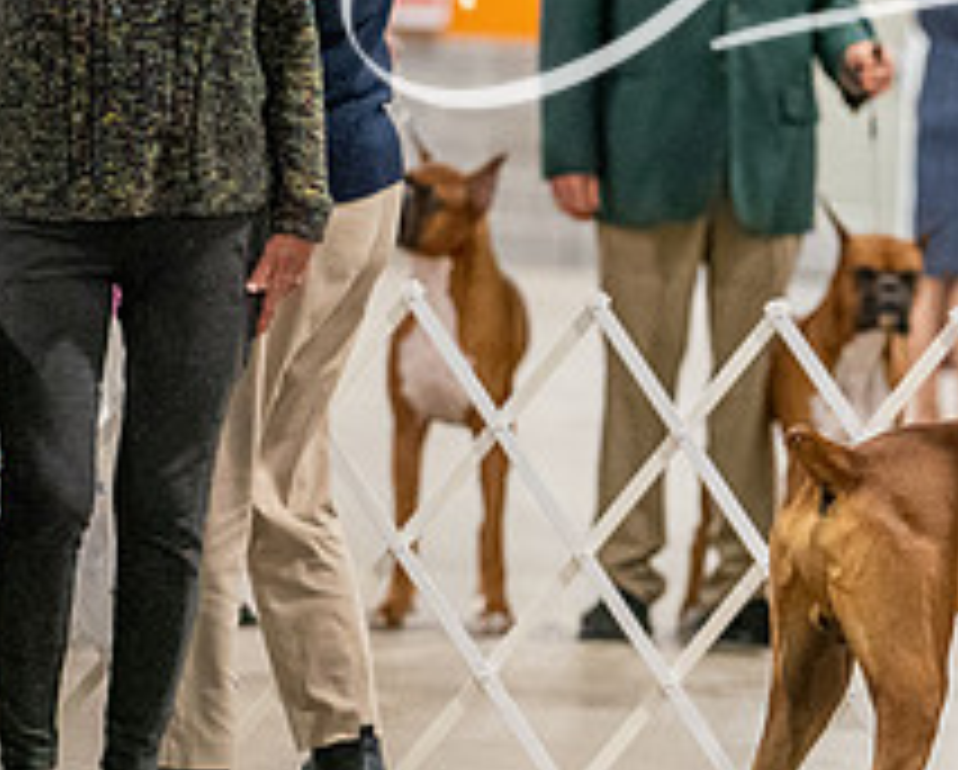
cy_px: 203
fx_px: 11385
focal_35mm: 401
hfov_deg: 4.8
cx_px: 1100
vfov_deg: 3.9
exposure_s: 1/250
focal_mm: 135
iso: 6400
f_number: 3.5
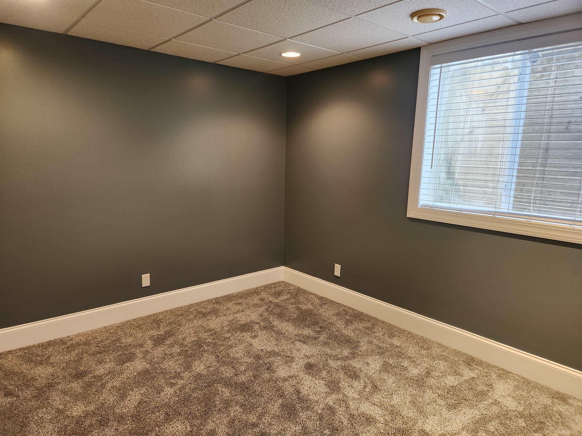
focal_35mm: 23
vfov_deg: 58.9
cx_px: 291
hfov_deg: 73.9
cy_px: 218
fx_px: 387
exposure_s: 1/120
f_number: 1.8
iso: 250
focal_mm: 5.4
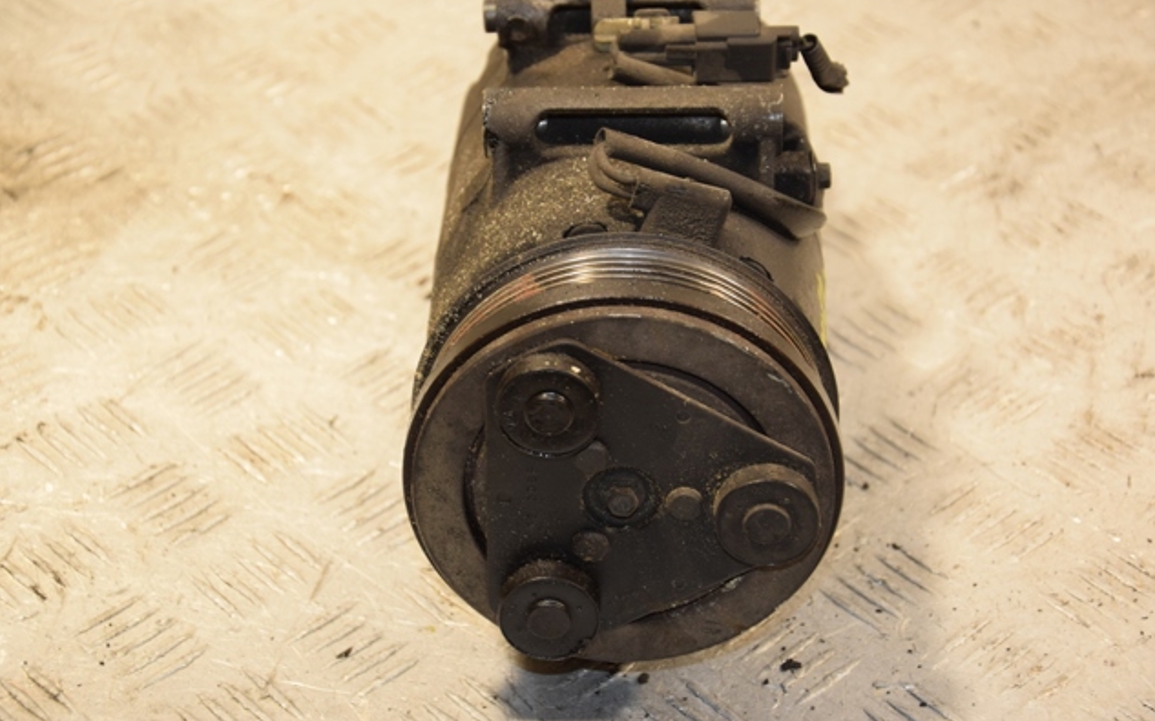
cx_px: 578
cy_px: 336
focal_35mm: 102
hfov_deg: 20.4
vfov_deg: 12.8
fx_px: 3209
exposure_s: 1/160
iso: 800
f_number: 5.3
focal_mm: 66
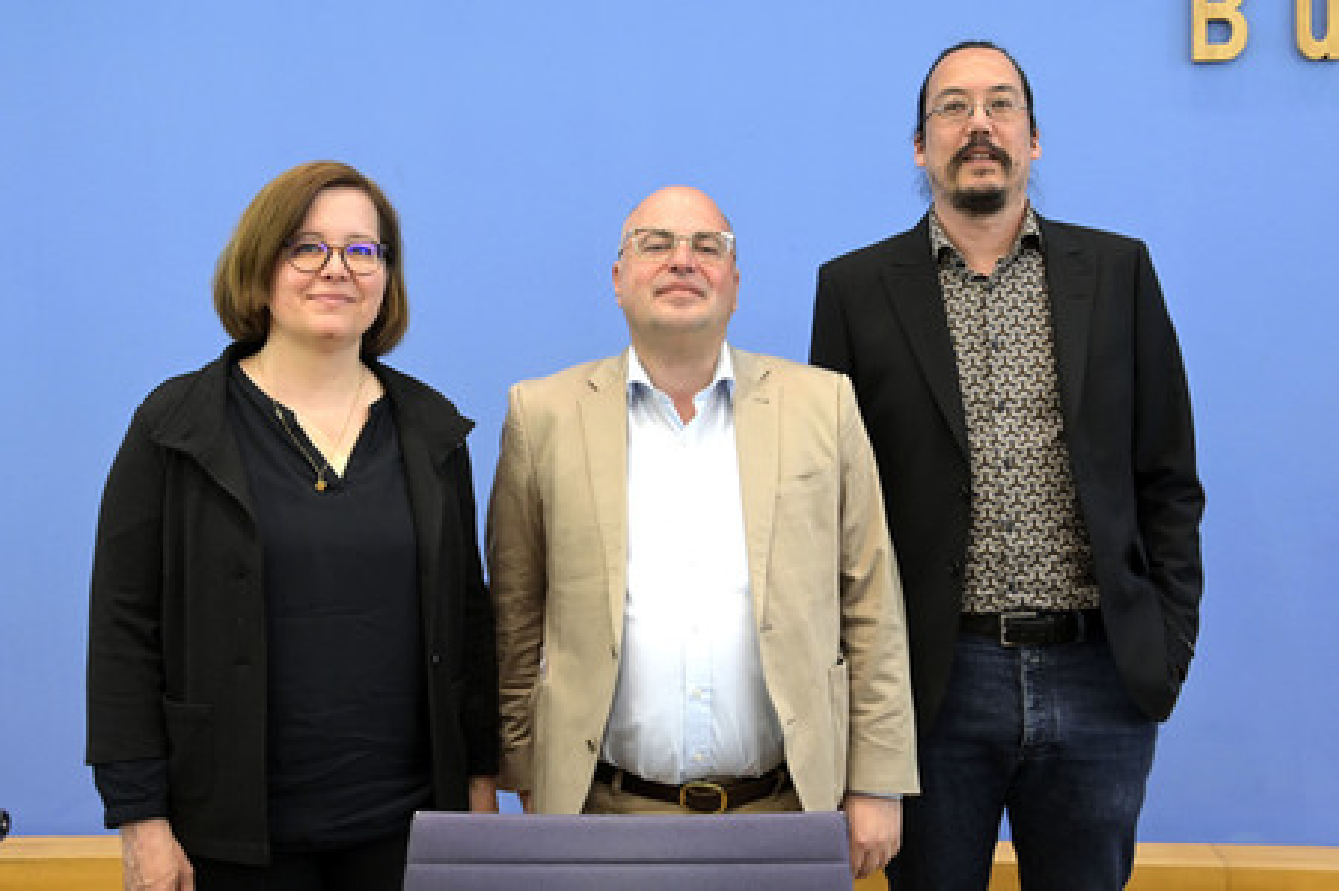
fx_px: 1561
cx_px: 670
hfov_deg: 46.4
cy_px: 446
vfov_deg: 31.8
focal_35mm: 42
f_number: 5.6
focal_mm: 42
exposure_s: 1/400
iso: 3200
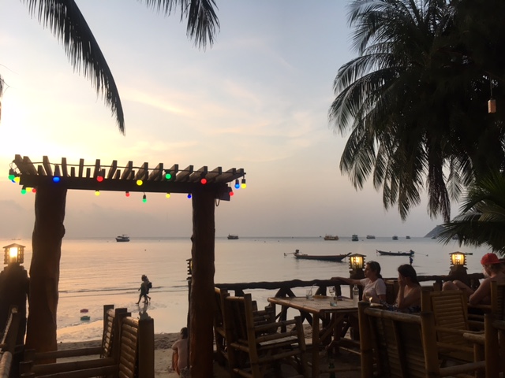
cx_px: 252
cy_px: 189
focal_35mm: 29
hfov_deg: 61.7
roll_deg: +0.1
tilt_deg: +5.5
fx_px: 423
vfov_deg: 48.2
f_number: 2.2
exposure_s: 1/33
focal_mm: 4.15
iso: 25
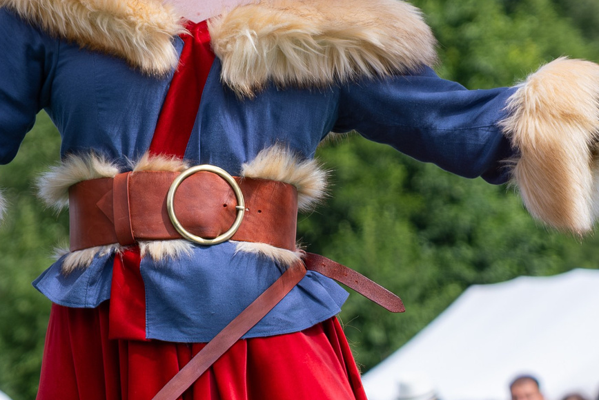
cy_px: 116
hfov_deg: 7.6
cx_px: 289
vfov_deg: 5.1
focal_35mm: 270
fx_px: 4493
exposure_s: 1/2500
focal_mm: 55
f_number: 3.2
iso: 200
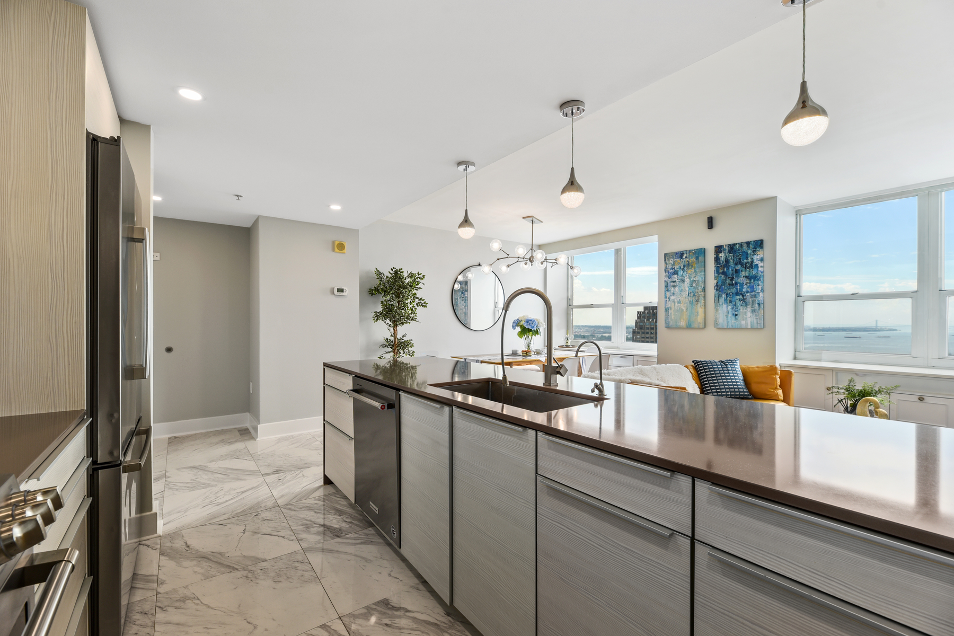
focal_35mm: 14
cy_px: 318
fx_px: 371
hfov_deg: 104.3
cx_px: 477
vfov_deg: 81.2
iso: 400
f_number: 8
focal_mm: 14
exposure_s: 1/40
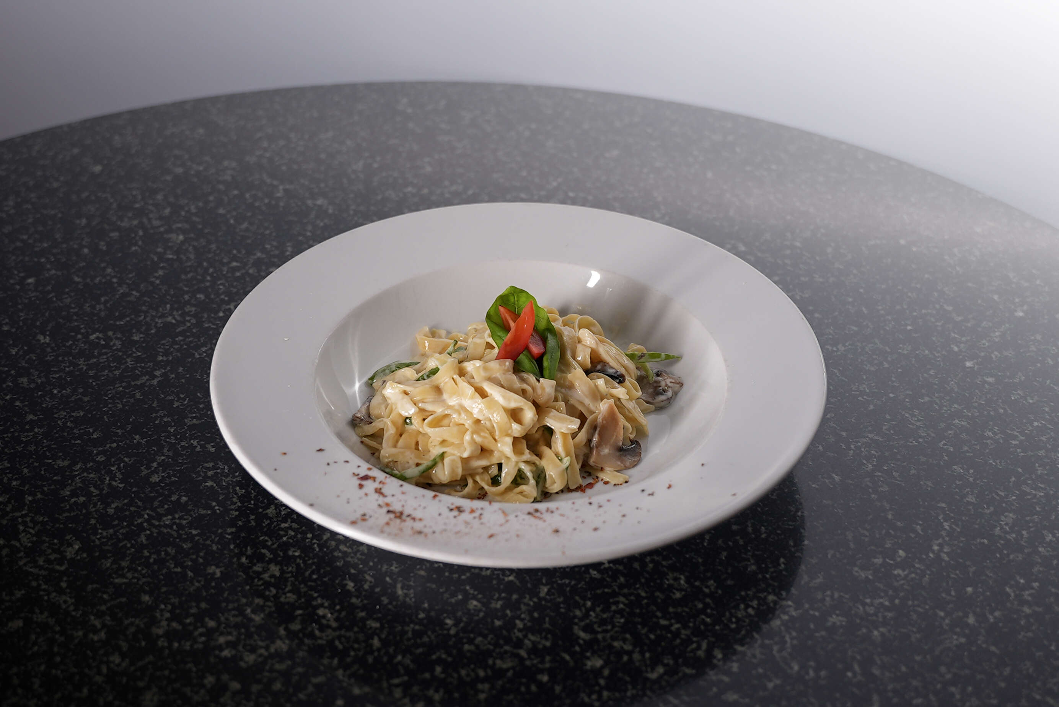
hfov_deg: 36.2
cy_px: 354
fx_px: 1619
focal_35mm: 55
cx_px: 530
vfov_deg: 24.6
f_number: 2.8
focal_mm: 36.7
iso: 250
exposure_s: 1/30
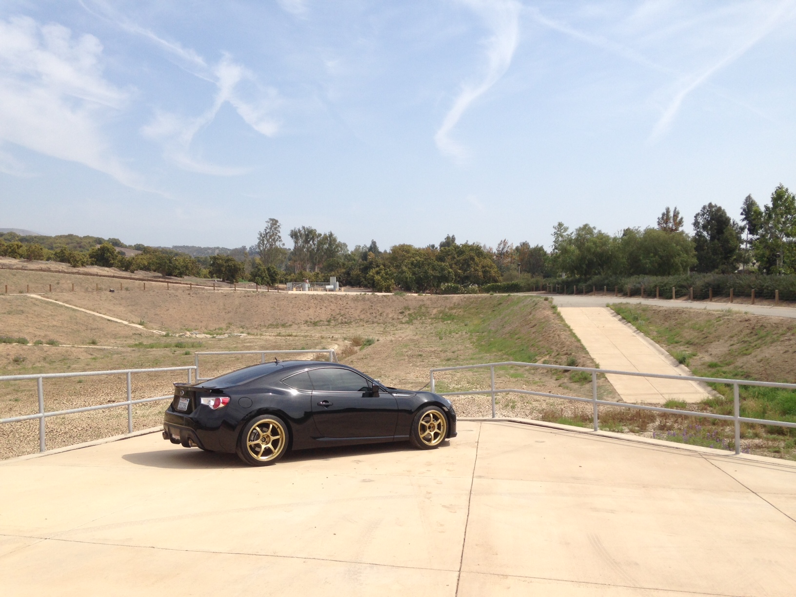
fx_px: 759
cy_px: 298
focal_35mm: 33
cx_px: 398
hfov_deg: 55.4
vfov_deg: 42.9
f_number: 2.4
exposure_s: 1/1748
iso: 50
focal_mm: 4.12
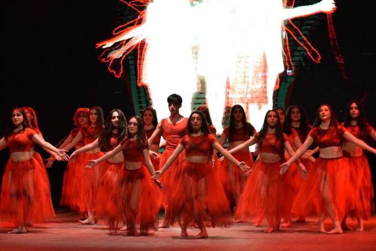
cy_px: 126
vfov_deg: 13.0
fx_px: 1097
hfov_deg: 19.5
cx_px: 188
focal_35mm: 105
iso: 5000
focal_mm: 70
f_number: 5
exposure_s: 1/250
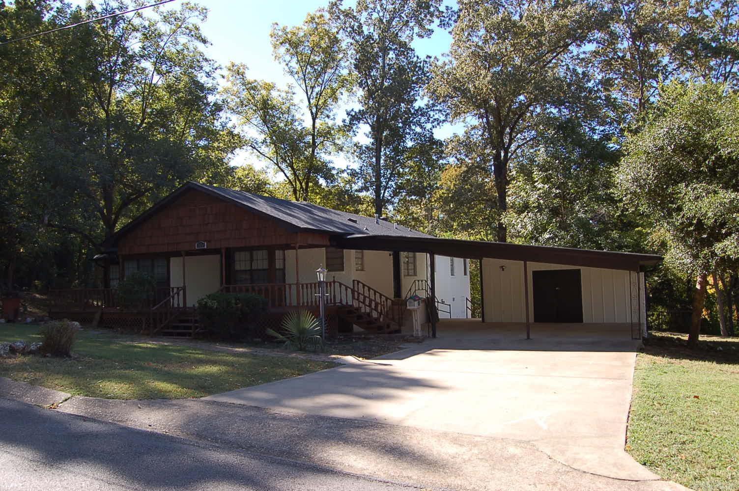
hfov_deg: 64.6
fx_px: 585
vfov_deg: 45.6
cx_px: 370
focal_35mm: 28
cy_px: 246
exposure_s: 1/200
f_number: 7.1
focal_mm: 19
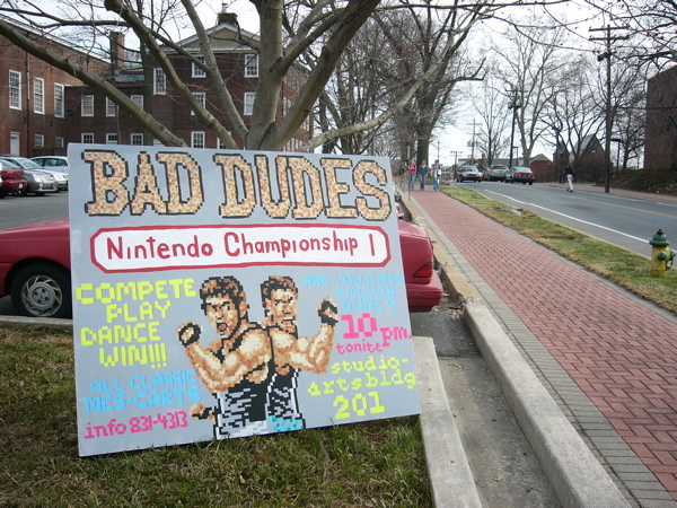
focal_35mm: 35
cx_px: 338
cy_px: 254
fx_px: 685
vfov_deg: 40.7
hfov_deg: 52.6
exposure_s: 1/400
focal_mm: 5.8
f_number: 2.8
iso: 50
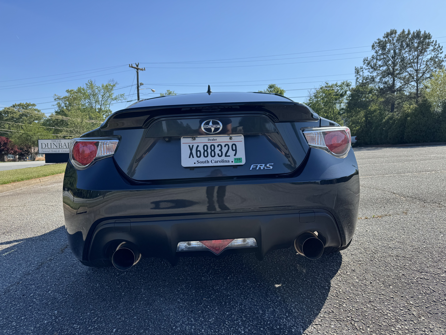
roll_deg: +0.9
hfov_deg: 71.6
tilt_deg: -3.3
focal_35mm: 24
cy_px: 168
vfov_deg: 56.8
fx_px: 309
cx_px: 223
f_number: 1.78
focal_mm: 6.76
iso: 80
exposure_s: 1/3413
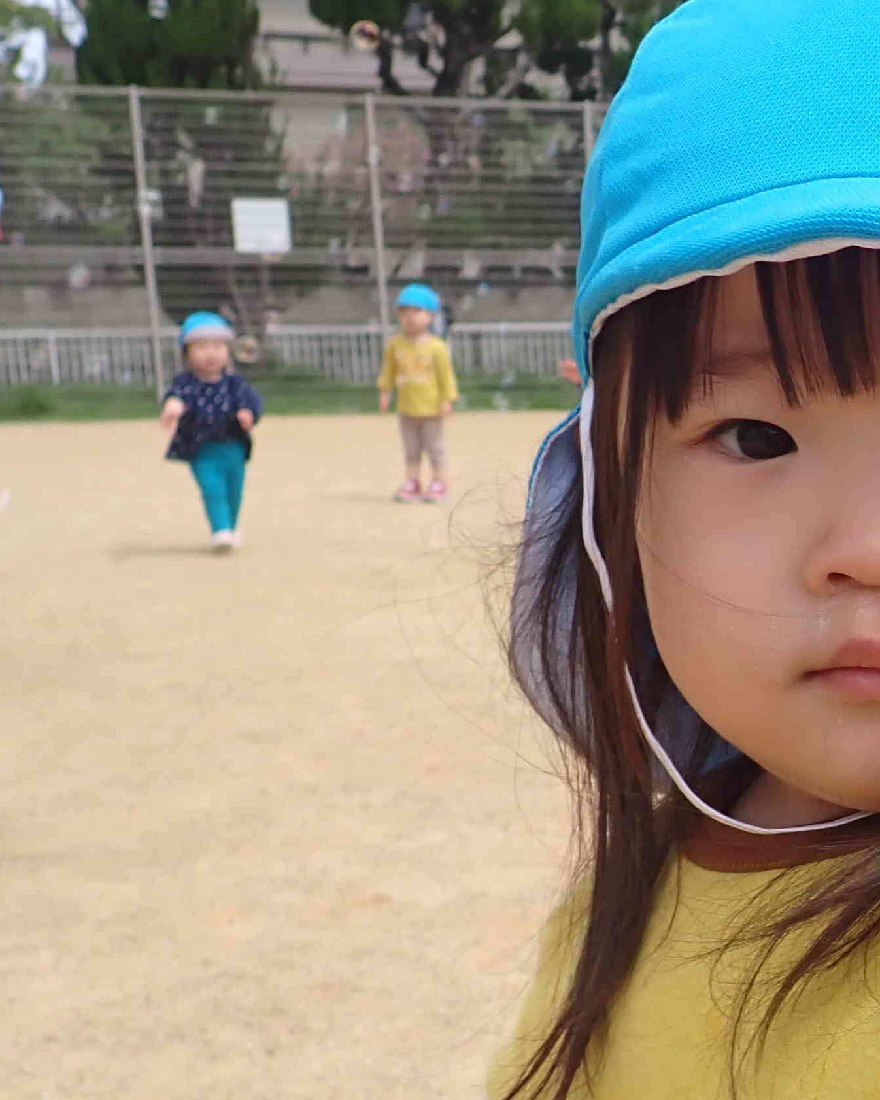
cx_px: 1073
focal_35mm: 58
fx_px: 1889
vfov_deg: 32.3
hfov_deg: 23.8
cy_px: 694
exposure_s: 1/200
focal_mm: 4.5
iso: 100
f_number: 8
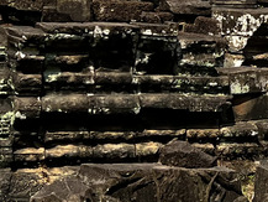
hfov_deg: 13.5
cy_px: -7
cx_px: 266
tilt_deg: +2.4
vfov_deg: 10.2
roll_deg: +0.4
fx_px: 1115
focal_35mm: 144
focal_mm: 5.7
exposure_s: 1/3571
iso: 50
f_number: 1.5
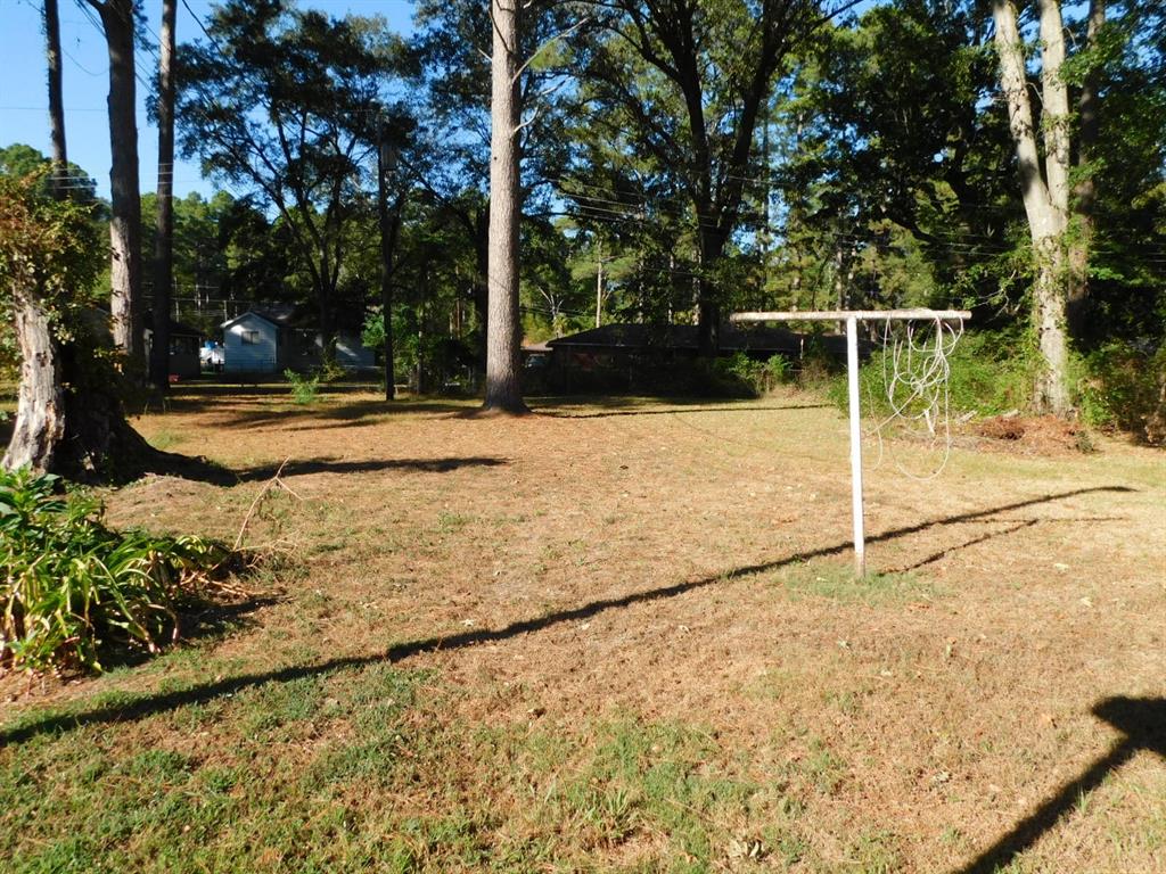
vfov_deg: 54.9
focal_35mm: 25
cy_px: 437
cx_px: 583
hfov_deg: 69.4
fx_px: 842
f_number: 3.1
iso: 125
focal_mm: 4.5
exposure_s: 1/800
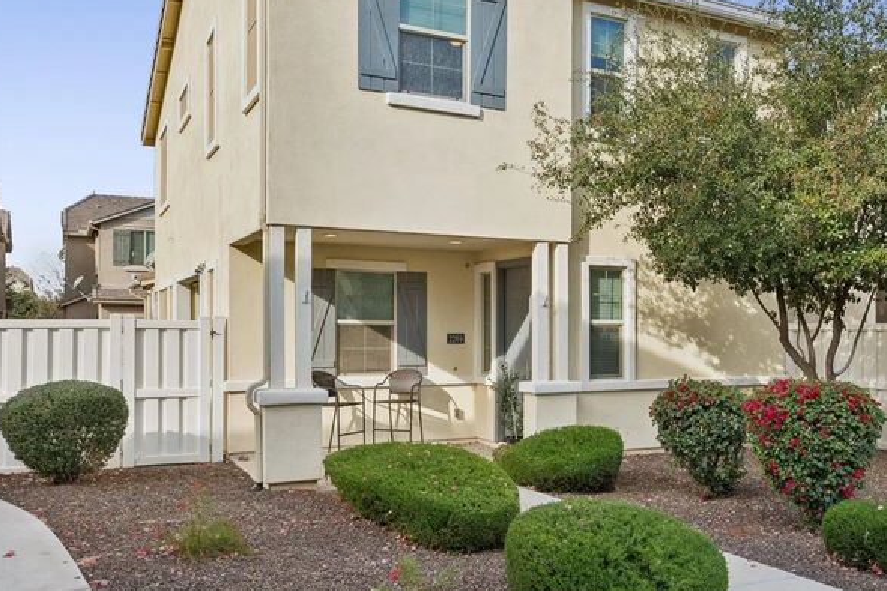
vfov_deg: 39.0
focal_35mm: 34
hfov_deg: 55.8
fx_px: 834
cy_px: 327
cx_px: 507
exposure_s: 1/500
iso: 320
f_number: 8
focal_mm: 19.5
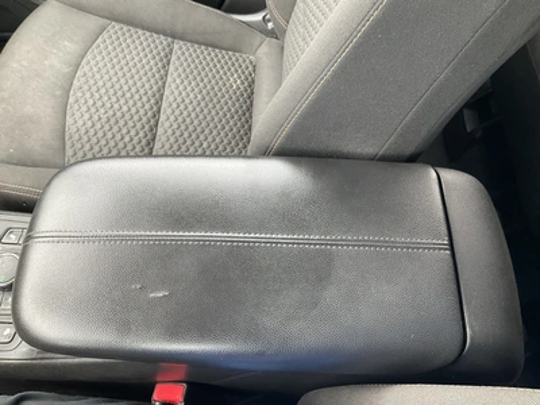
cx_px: 270
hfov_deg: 61.7
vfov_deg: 48.2
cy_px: 202
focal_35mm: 29
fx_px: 452
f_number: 1.8
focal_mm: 3
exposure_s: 1/81
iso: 64
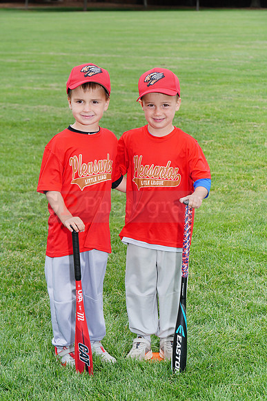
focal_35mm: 103
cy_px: 200
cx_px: 134
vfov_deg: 19.8
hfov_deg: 13.3
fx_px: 1145
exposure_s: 1/250
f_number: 9
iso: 200
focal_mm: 103
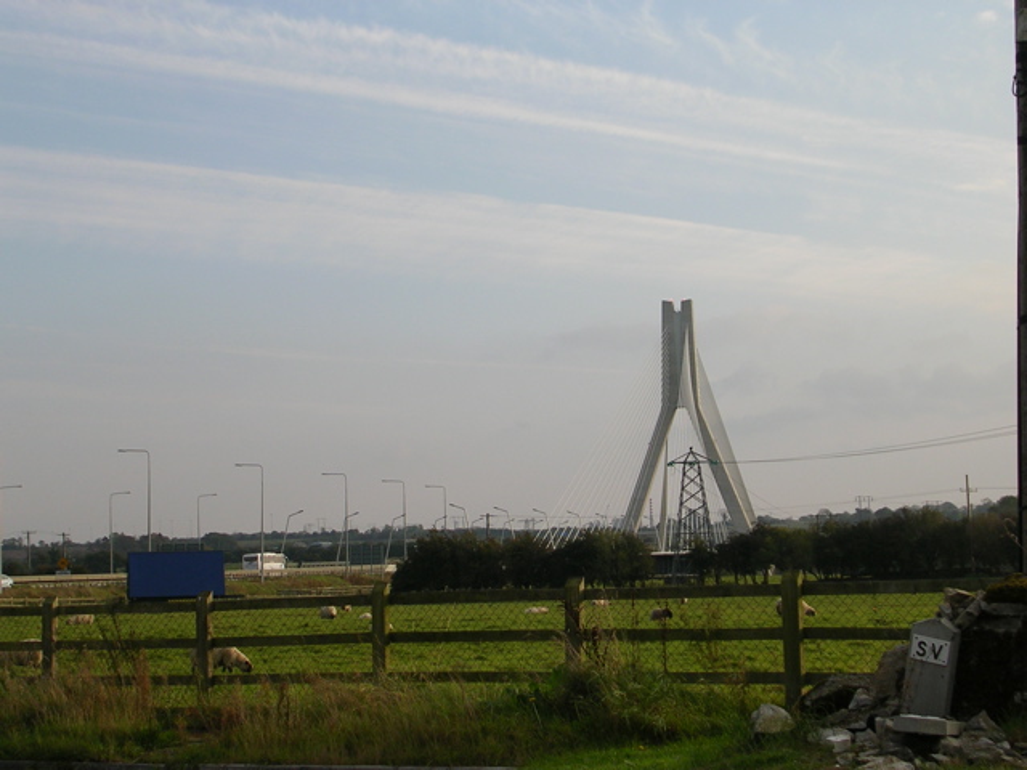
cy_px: 385
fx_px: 2403
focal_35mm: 81
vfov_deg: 18.2
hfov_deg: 24.1
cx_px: 514
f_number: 4
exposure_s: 1/424
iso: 50
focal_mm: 12.3
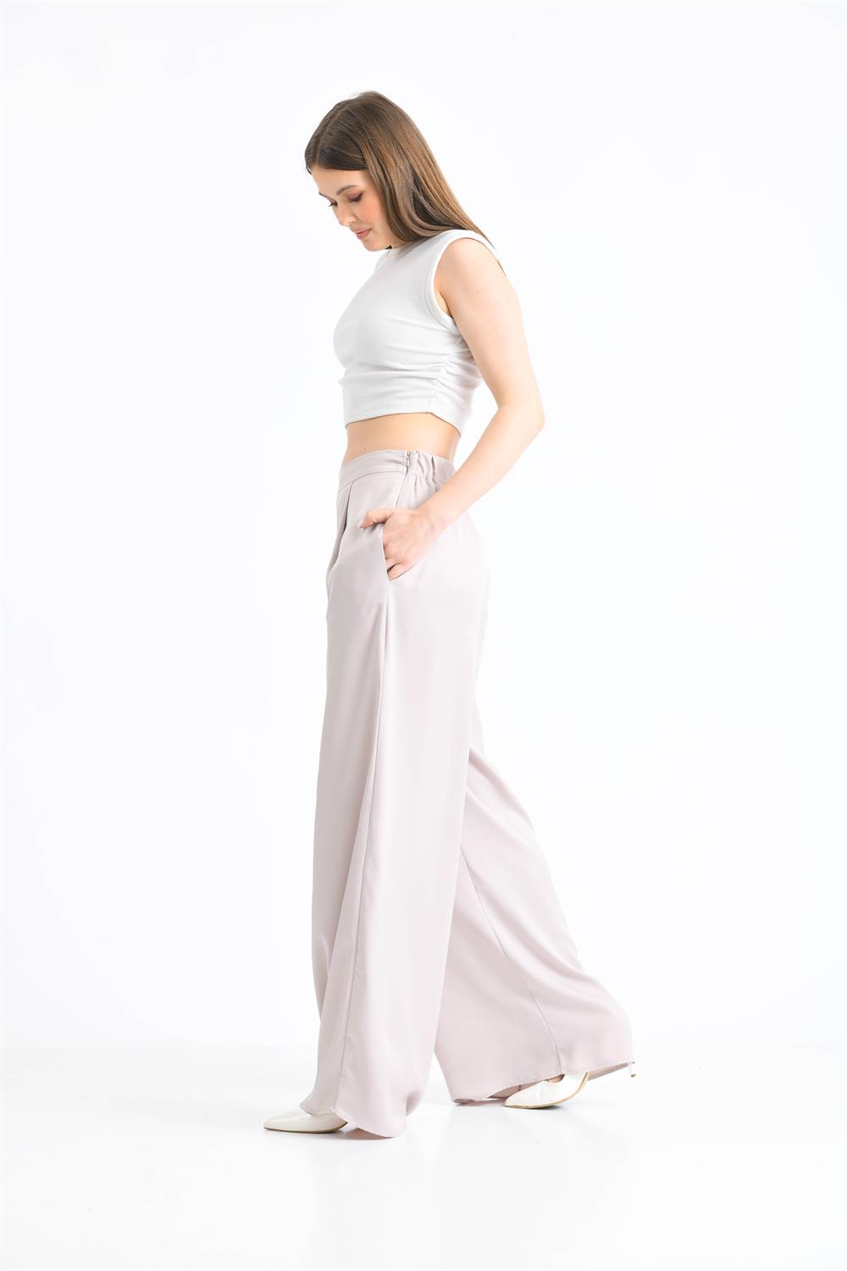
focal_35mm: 100
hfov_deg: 13.7
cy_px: 636
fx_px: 3529
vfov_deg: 20.4
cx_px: 424
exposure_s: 1/125
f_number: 9
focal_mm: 100
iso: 100
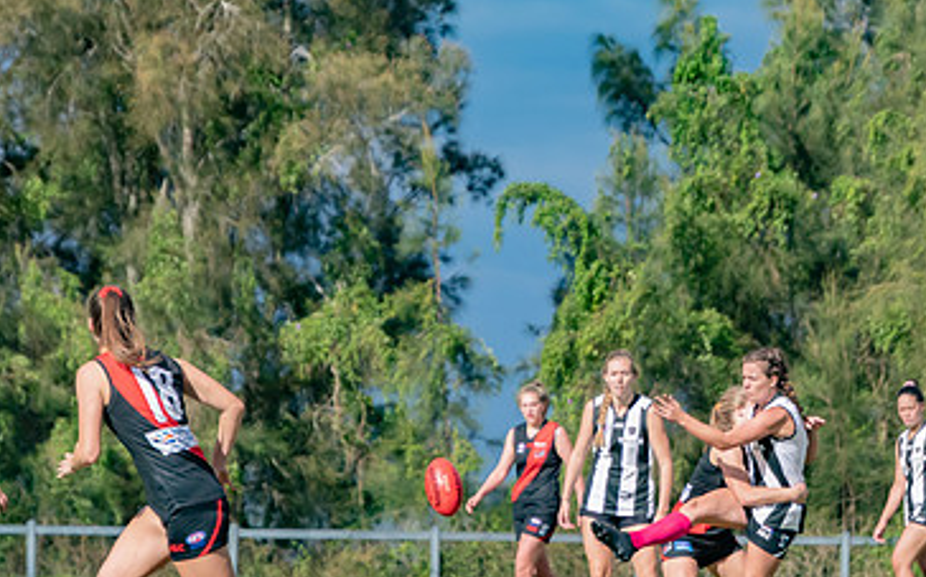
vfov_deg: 3.5
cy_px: 362
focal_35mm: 380
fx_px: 9584
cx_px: 631
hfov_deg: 5.5
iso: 800
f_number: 6.3
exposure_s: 1/4000
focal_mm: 155
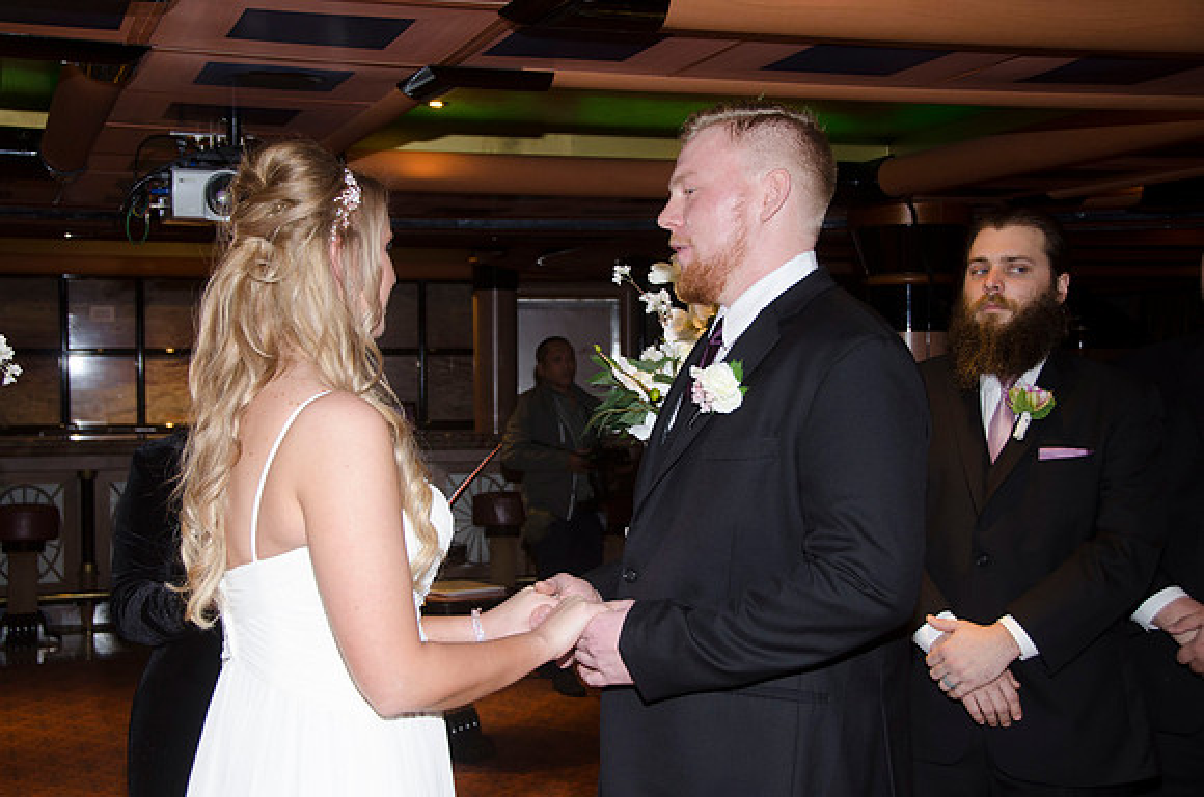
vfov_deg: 25.6
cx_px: 602
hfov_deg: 37.9
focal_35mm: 52
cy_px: 398
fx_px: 1752
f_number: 5.6
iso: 400
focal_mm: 35
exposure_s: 1/60
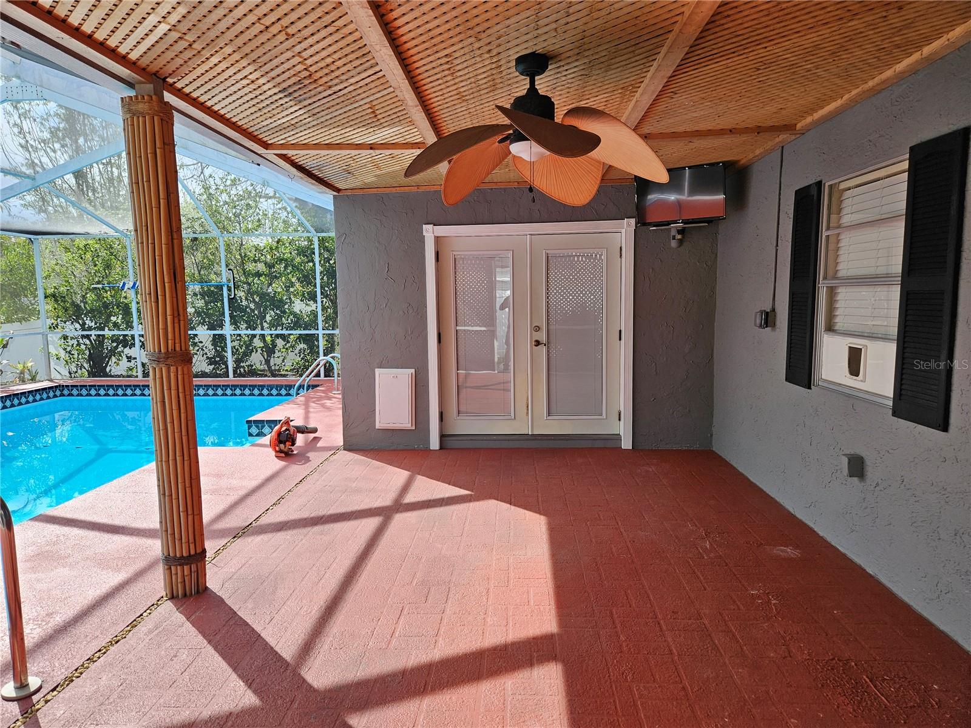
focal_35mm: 23
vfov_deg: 58.9
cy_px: 364
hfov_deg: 73.9
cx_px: 486
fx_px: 645
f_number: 1.8
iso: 40
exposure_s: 1/415
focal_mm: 5.4
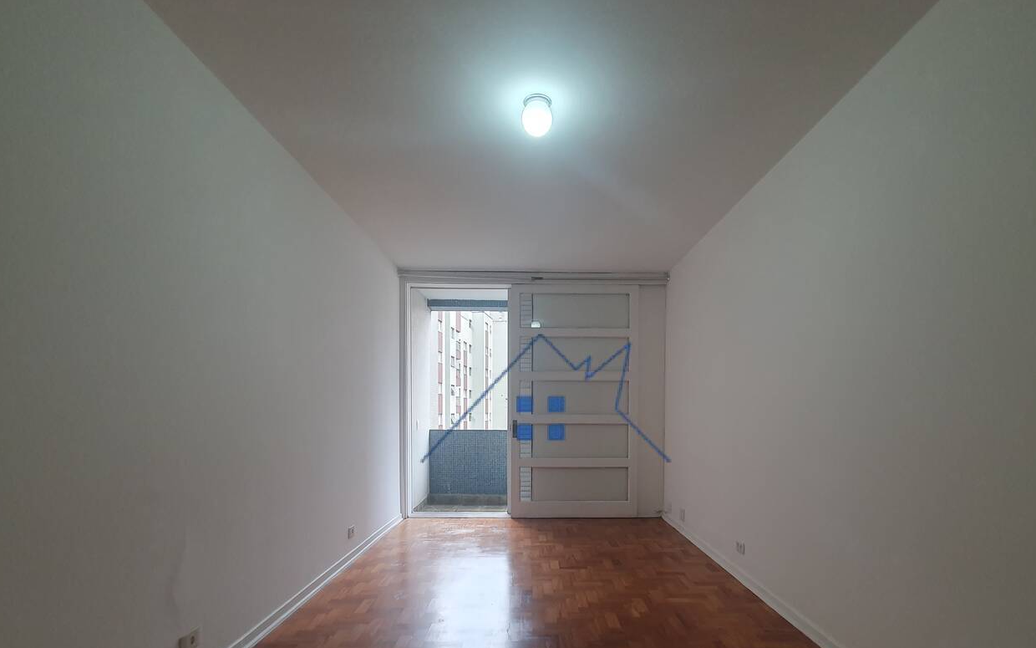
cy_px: 409
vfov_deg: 70.0
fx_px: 452
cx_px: 538
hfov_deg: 97.8
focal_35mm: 16
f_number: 2.2
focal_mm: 1.8
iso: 125
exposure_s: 1/60
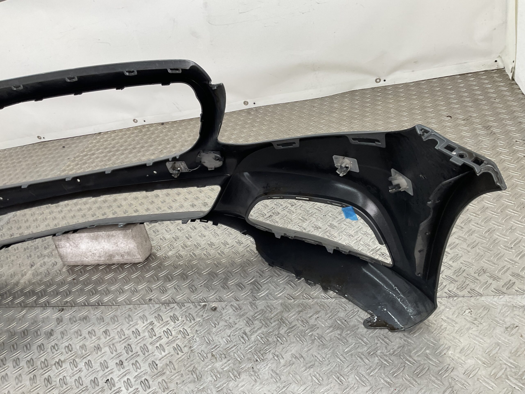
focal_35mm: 29
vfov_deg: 48.2
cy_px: 197
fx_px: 440
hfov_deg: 61.7
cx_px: 262
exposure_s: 1/120
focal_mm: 3
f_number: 1.8
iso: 25
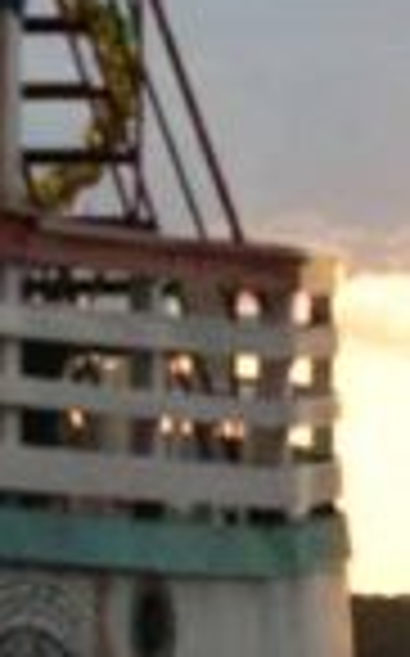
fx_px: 8186
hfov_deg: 2.9
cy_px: 405
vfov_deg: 4.6
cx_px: 315
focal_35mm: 457
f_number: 2.8
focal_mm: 85
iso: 200
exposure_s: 1/1250
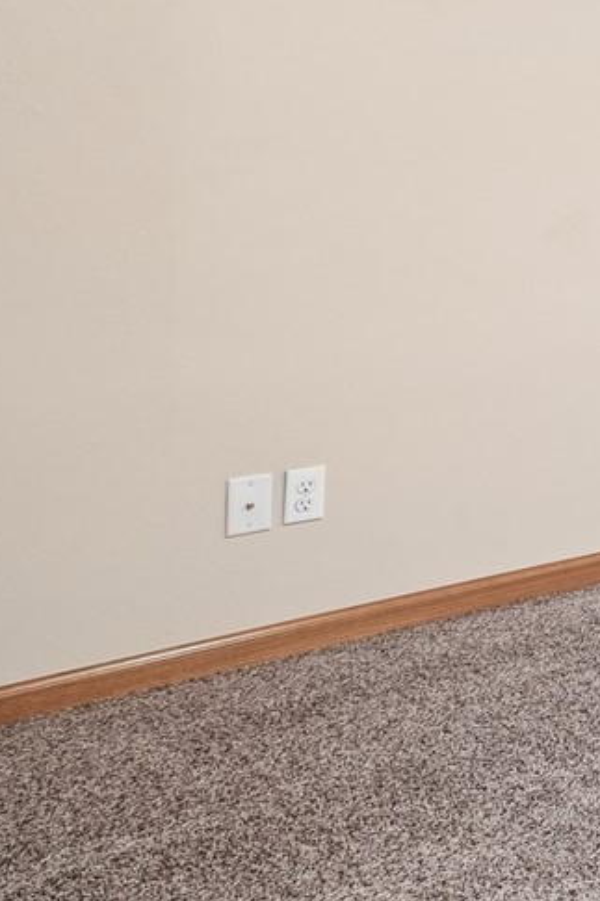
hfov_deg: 15.1
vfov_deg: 33.8
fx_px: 1401
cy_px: 96
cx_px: 1415
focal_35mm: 56
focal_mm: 16
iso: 400
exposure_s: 1/1.67
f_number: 10
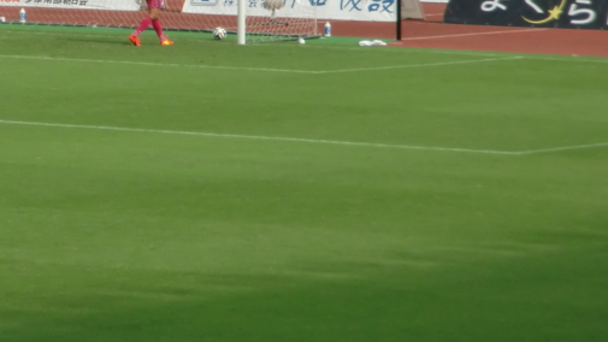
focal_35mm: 414
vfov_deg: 2.9
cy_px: 2
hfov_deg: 5.2
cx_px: 142
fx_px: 6674
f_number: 5.8
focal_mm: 43
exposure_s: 1/1000
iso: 160
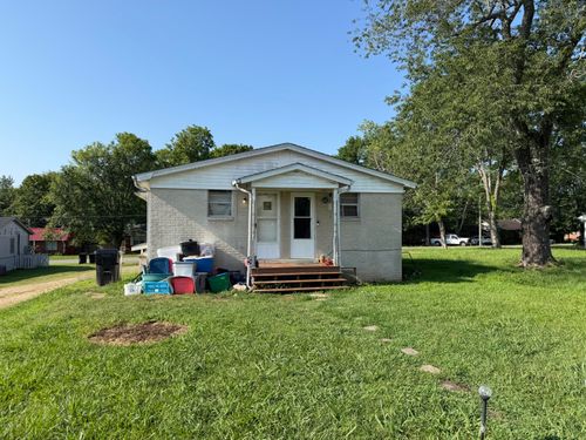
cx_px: 293
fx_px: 406
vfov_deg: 56.8
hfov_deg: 71.6
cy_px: 220
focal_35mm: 24
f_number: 1.78
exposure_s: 1/3279
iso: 80
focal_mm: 6.76
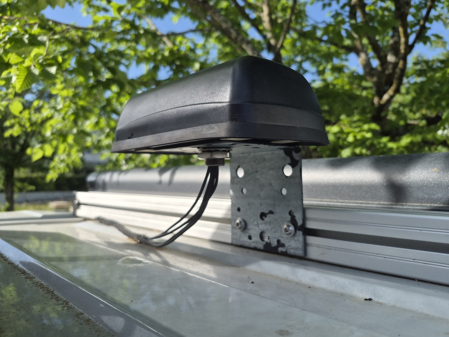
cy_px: 168
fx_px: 298
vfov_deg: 58.9
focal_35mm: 23
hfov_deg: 73.9
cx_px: 224
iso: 80
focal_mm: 5.4
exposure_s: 1/4112
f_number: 1.8
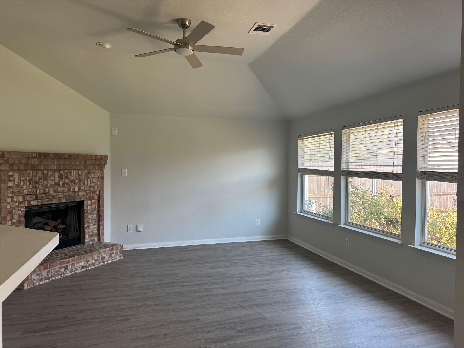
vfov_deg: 56.8
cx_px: 232
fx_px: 322
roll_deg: -0.2
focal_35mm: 24
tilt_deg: -2.3
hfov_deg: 71.6
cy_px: 174
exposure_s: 1/121
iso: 80
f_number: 1.78
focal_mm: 6.76
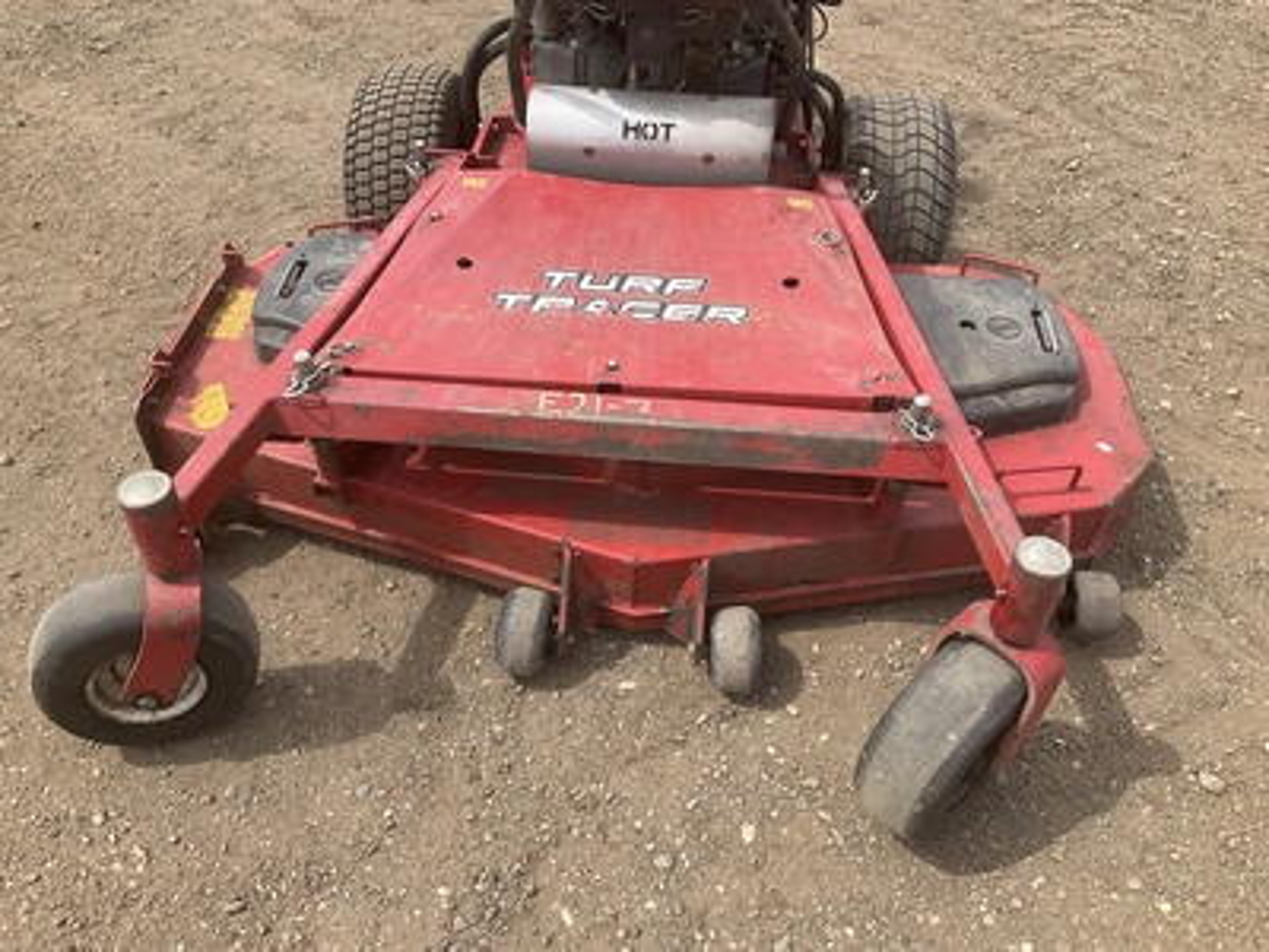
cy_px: 476
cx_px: 634
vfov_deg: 48.2
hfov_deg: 61.7
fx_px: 1063
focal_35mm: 29
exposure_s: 1/997
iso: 25
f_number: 1.8
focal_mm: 3
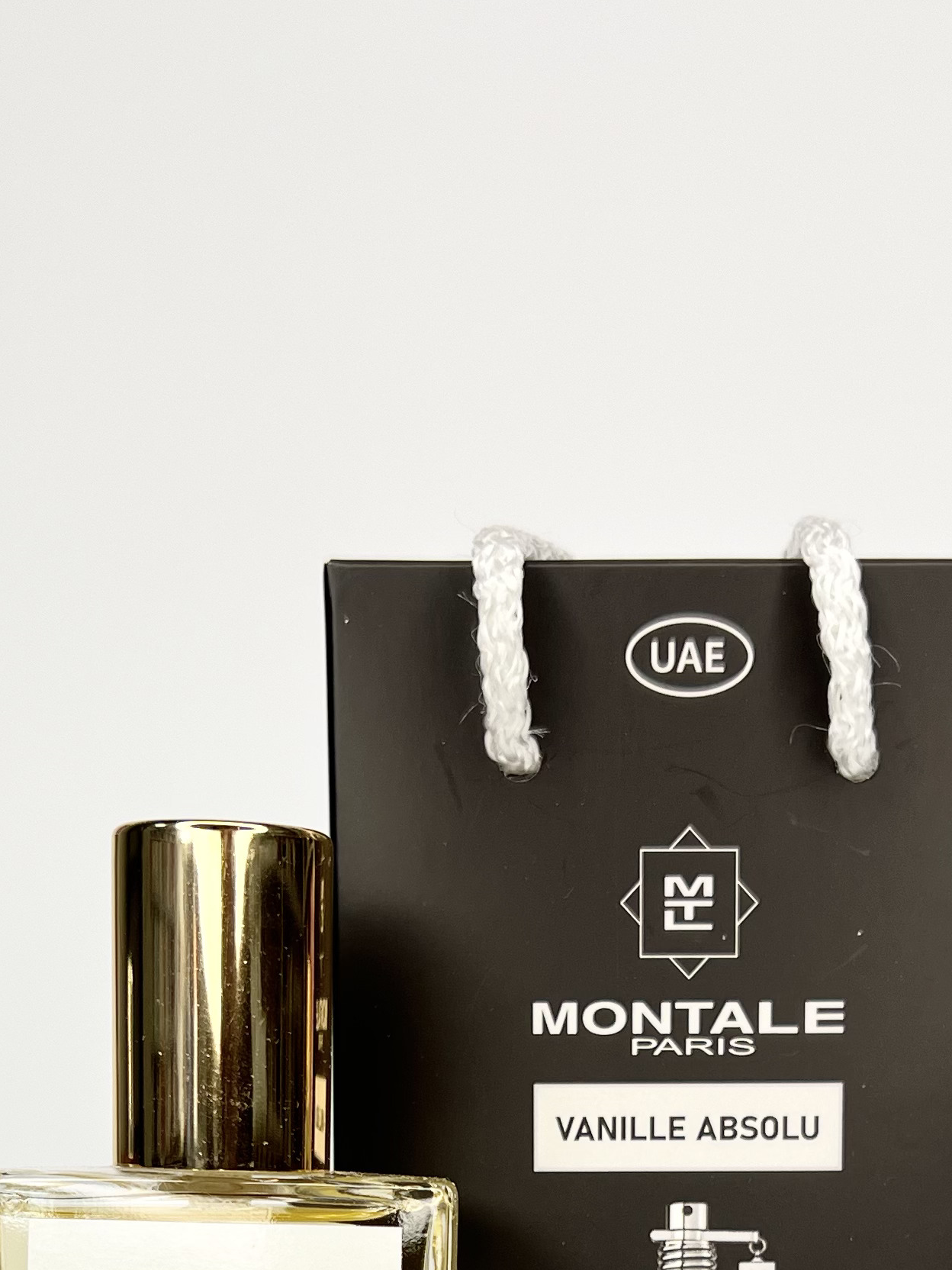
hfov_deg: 23.3
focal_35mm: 63
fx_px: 2310
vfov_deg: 28.1
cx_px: 555
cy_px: 1381
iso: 50
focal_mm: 5.7
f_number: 1.5
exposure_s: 1/372
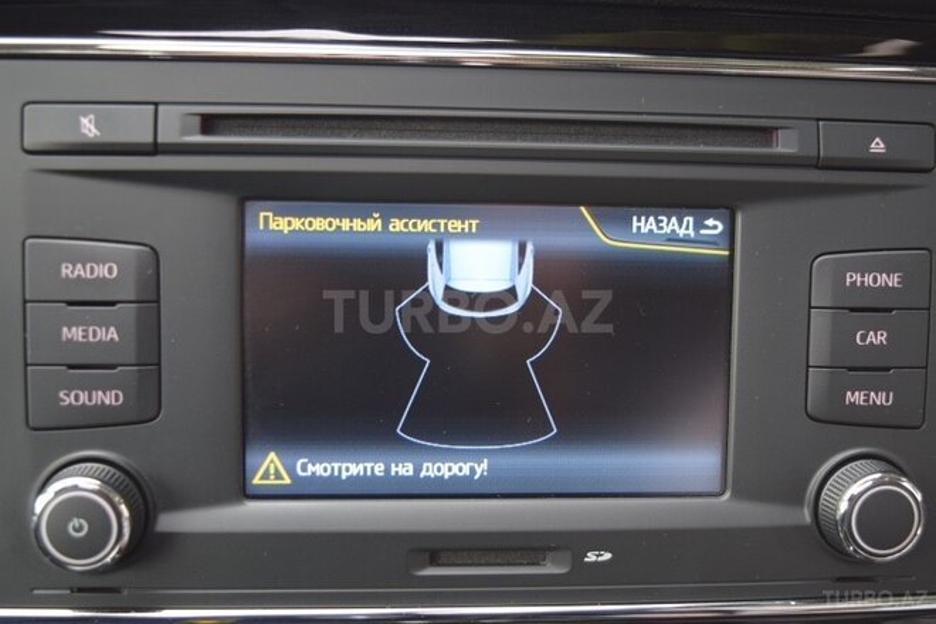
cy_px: 312
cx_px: 468
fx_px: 1170
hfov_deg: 43.6
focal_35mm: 45
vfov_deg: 29.9
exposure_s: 1/40
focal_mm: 30
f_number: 4.2
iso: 400
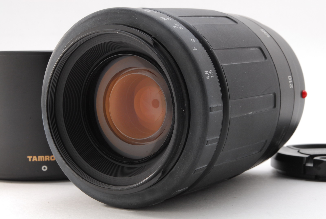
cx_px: 163
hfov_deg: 24.6
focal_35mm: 82
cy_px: 110
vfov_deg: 16.6
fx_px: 749
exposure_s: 1/100
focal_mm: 55
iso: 320
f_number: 22
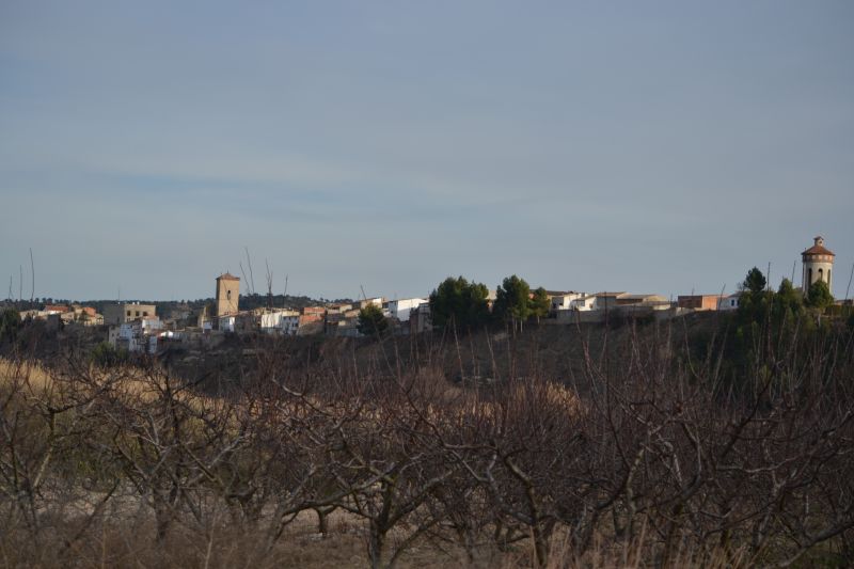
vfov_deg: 13.4
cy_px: 284
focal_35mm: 102
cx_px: 427
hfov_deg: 20.0
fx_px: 2419
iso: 100
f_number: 4.5
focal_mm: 68
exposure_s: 1/800
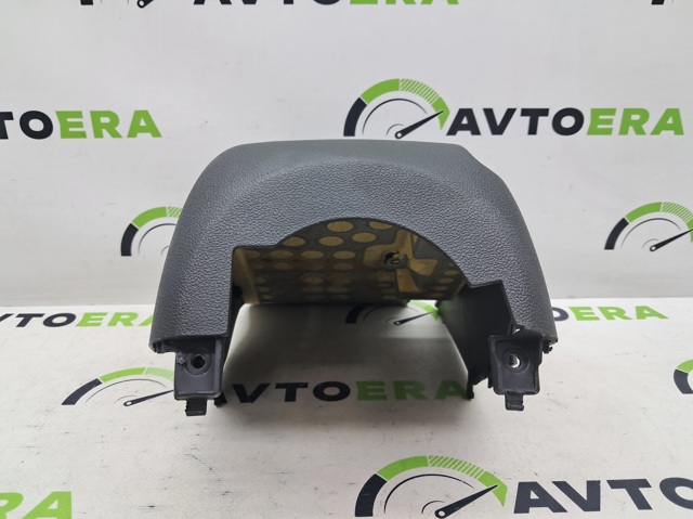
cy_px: 260
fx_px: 540
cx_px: 346
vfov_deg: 51.3
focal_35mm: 27
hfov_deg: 65.4
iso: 50
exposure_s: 1/50
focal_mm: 4
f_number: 1.8
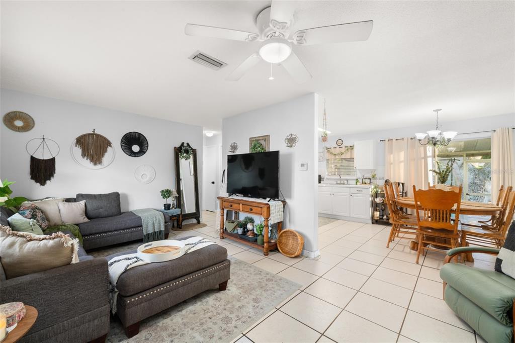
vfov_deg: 81.2
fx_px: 200
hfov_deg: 104.3
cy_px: 172
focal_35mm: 14
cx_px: 258
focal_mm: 14
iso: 400
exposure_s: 1/1.25
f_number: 11
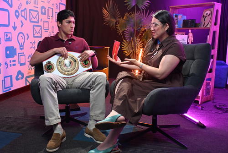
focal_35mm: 36
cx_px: 114
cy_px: 76
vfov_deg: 36.9
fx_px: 228
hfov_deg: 53.1
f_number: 4
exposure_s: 1/60
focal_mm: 24
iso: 1800
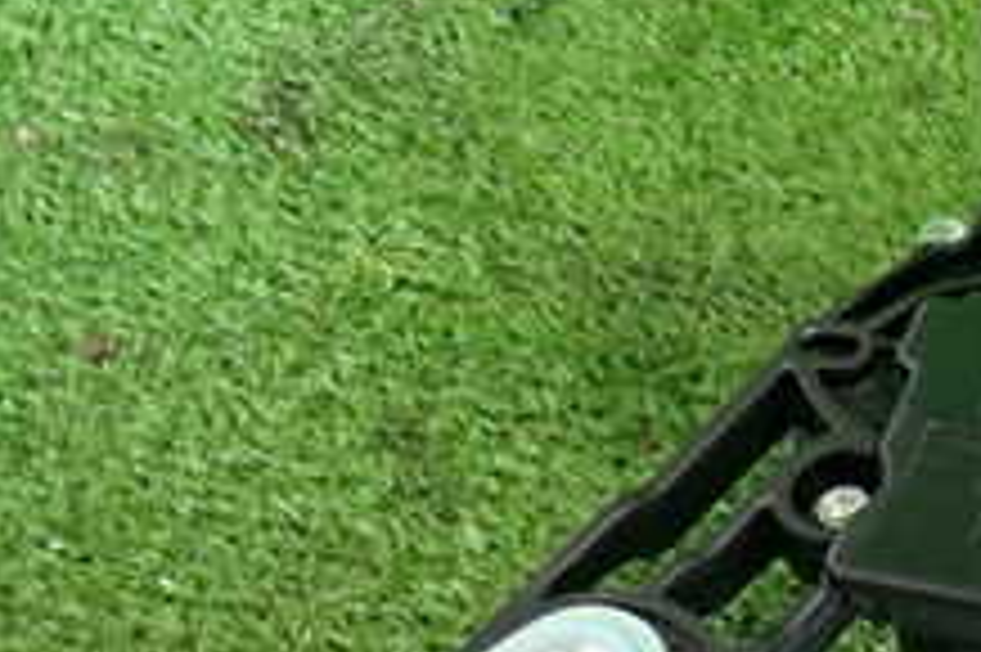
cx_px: 1341
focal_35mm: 86
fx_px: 2342
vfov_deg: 15.8
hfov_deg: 21.1
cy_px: 409
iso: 400
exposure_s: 1/30
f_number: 2.3
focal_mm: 5.4
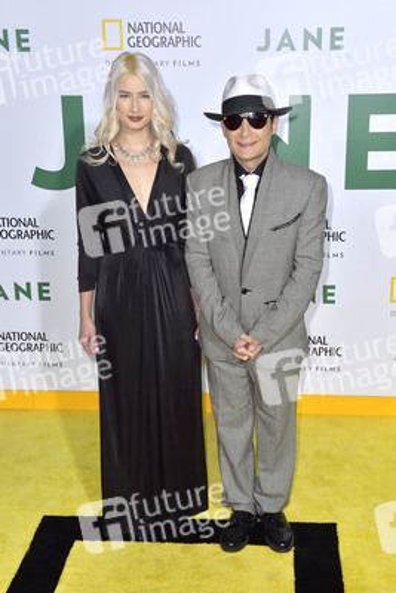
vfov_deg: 43.6
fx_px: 742
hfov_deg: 29.9
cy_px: 296
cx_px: 198
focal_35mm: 45
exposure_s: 1/320
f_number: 6.3
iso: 500
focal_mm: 45
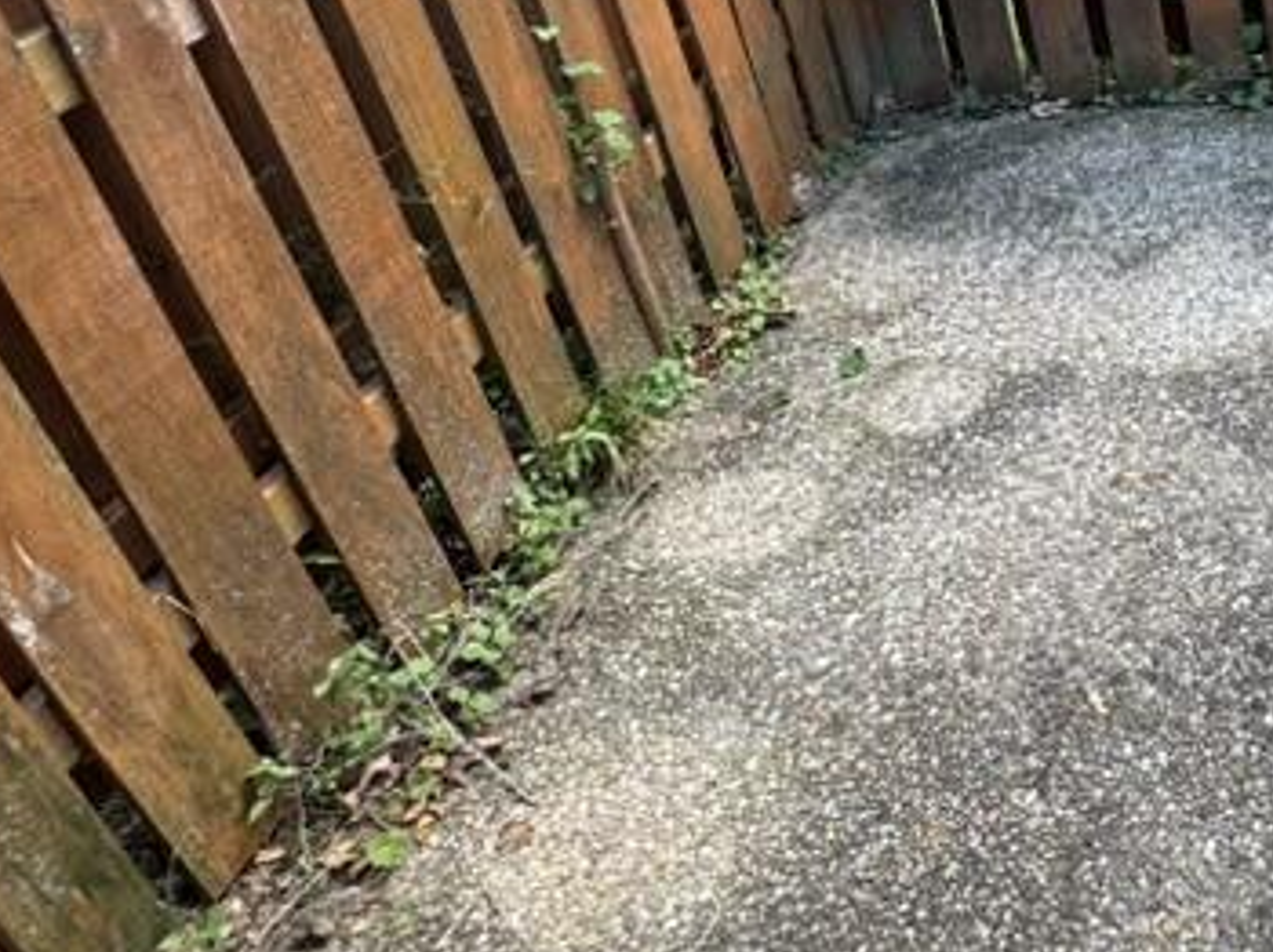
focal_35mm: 41
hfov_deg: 37.9
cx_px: 1408
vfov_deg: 33.5
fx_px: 1507
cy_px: 124
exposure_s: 1/99
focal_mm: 2.22
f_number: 2.2
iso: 50
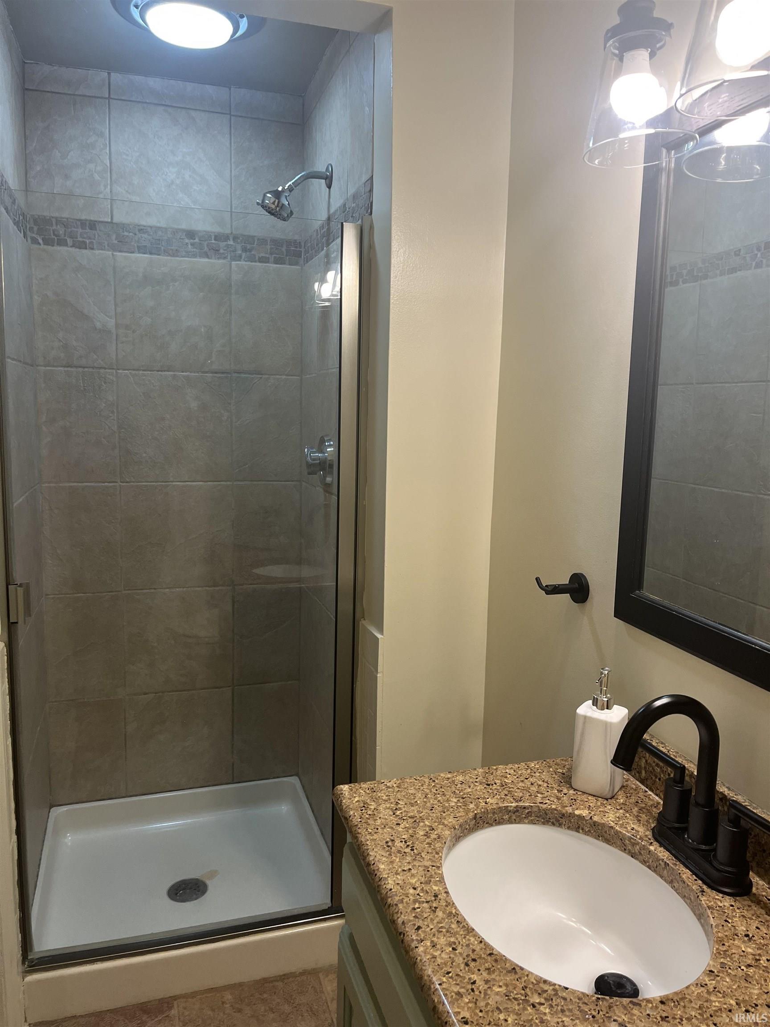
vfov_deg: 67.3
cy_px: 514
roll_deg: -2.0
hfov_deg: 53.1
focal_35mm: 26
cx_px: 385
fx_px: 771
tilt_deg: -7.8
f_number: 1.6
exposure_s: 1/120
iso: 125
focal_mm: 5.1
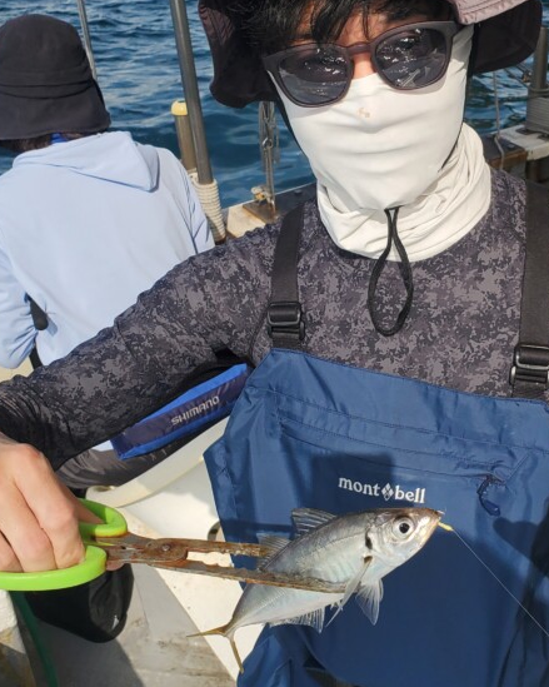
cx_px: 361
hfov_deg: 39.7
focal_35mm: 37
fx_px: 752
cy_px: 328
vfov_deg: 49.1
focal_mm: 4.3
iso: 50
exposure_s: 1/2000
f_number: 2.4
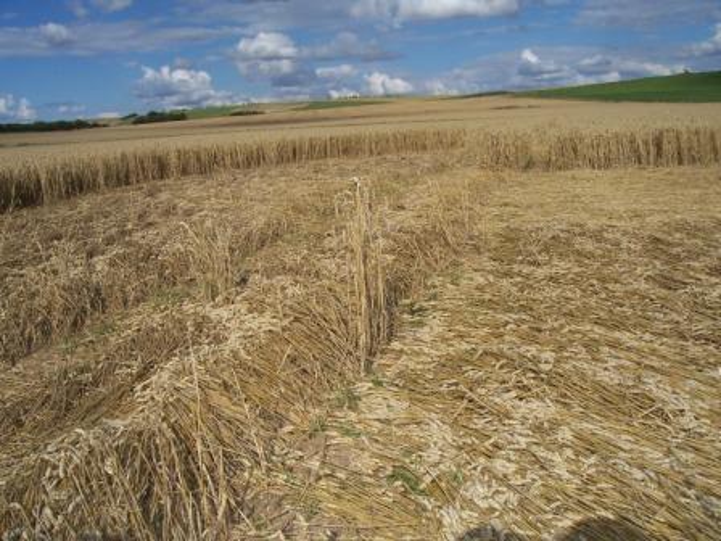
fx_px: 708
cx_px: 360
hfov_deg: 54.0
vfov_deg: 41.8
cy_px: 270
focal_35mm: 34
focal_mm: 5.6
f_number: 5.6
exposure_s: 1/1500
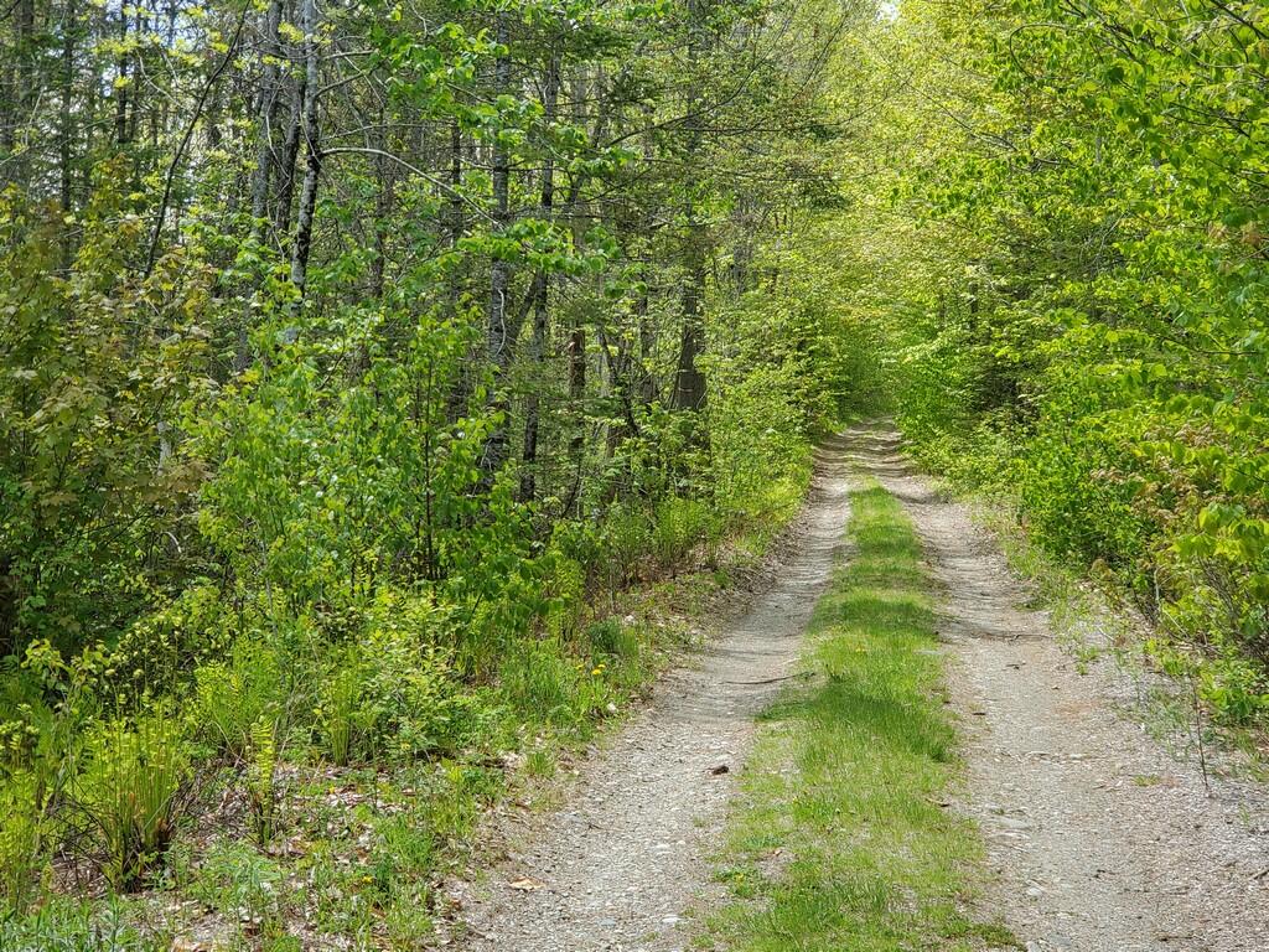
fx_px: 1906
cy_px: 476
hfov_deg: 36.8
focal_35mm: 52
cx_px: 634
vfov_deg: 28.0
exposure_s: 1/223
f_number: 2.4
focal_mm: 6
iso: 50
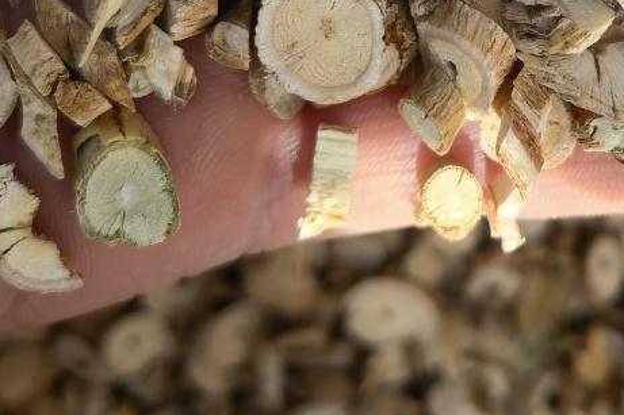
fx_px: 1126
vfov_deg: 19.8
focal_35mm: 65
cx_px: 540
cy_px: -60
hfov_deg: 29.9
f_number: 1.8
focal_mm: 5.54
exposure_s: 1/890
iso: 100
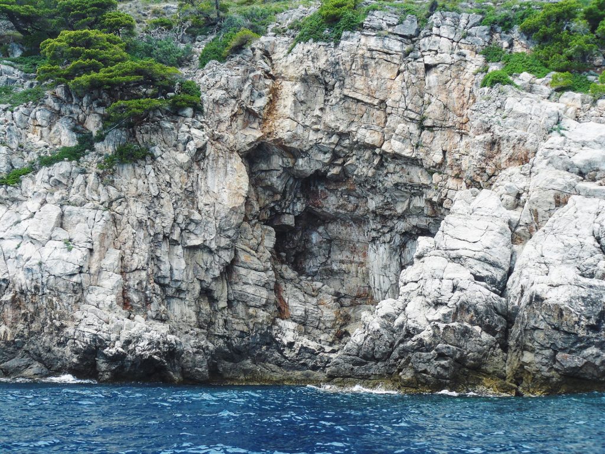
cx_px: 302
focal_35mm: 36
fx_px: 629
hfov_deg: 51.3
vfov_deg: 39.7
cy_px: 227
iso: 100
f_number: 4
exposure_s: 1/250
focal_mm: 6
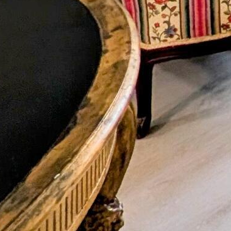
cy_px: -417
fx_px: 634
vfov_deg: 12.3
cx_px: 605
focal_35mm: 84
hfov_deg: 13.1
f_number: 1.7
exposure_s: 1/93.3
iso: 67
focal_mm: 2.02
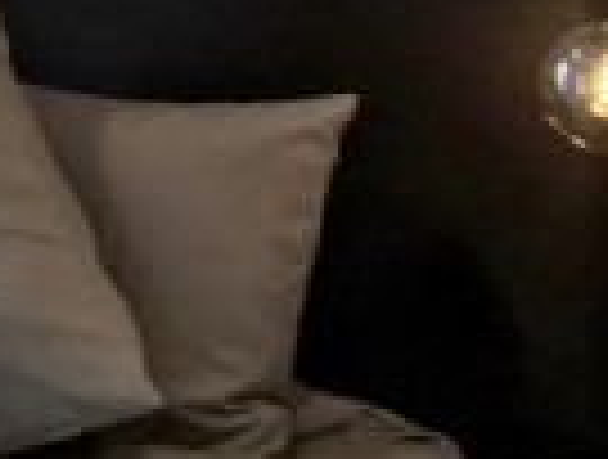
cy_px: -166
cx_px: -531
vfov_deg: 10.6
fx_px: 2413
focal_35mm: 137
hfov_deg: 12.9
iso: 50
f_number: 2.2
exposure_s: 1/100
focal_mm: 4.15
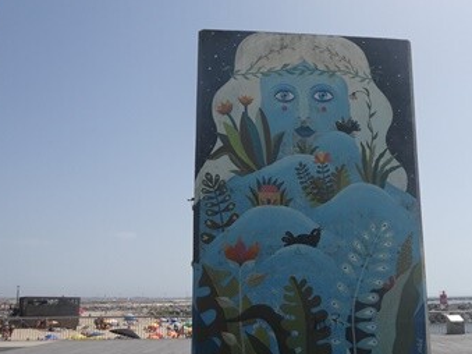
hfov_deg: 53.4
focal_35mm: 34
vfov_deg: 41.6
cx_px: 292
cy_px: 213
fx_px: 463
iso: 80
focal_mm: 4.3
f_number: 3.3
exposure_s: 1/1600
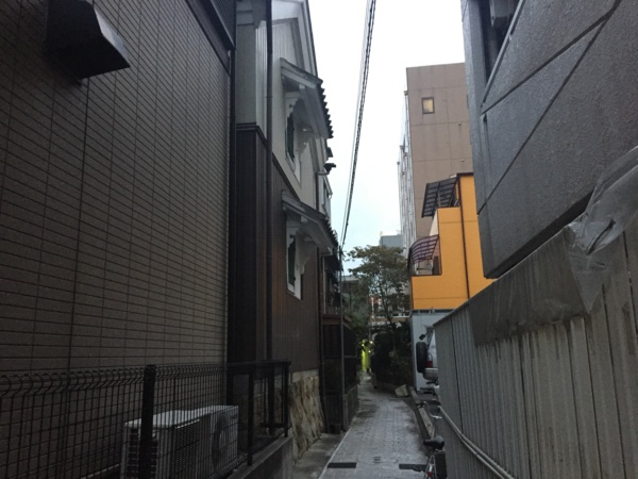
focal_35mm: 29
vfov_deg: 48.2
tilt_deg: +11.5
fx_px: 534
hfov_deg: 61.7
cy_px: 240
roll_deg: +1.0
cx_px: 319
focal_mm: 4.15
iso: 250
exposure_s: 1/15
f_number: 2.2
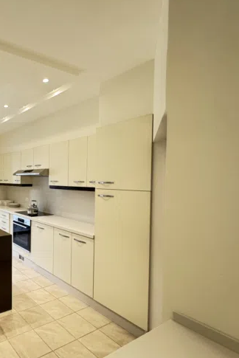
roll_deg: -0.2
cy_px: 184
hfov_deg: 49.3
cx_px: 3
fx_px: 209
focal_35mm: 21
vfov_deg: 81.2
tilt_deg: -1.4
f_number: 2.2
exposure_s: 1/50
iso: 200
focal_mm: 2.22
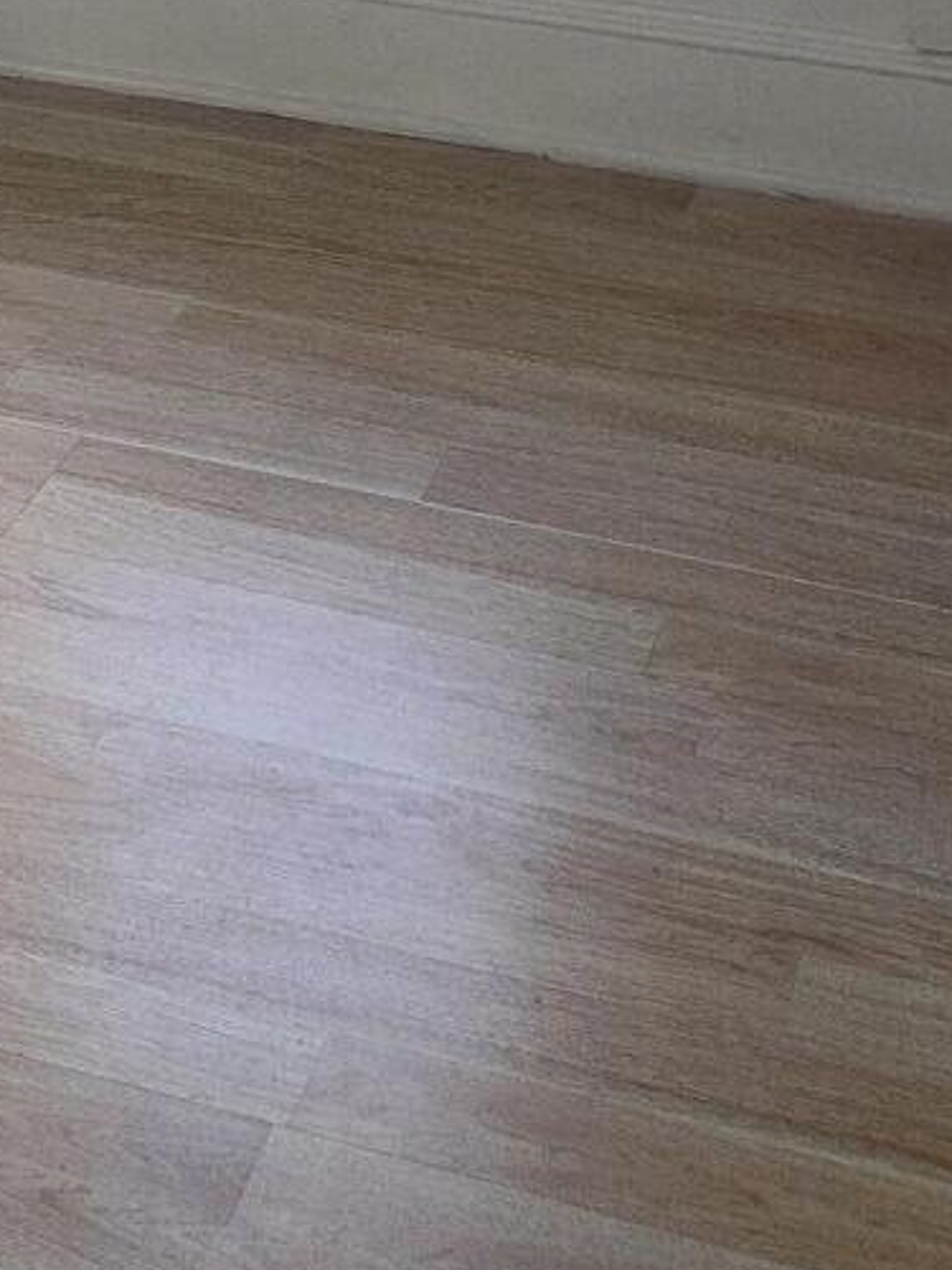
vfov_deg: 18.5
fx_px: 3374
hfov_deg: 15.8
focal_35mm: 92
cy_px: -726
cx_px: 38
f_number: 1.8
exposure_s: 1/277
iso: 64
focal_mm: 5.4
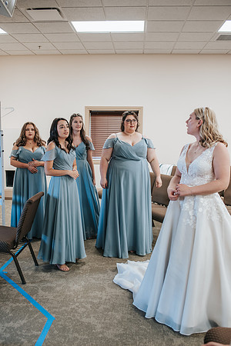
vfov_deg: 54.4
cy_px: 173
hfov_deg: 37.9
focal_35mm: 35
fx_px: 337
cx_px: 116
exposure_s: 1/125
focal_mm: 35
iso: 720
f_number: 2.8
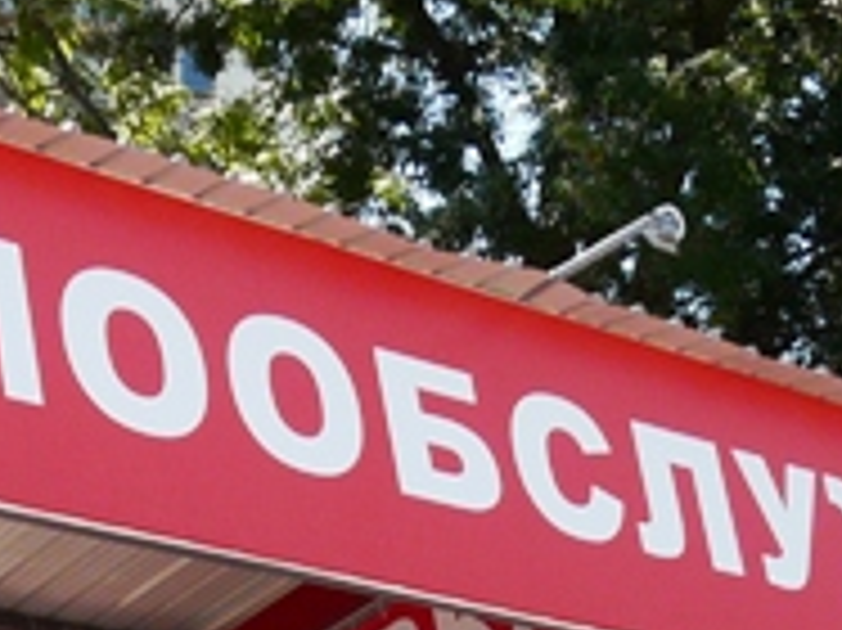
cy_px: 1035
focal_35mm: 120
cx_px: 324
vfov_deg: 11.6
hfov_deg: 16.4
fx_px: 2917
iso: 100
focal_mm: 4.6
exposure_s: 1/200
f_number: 4
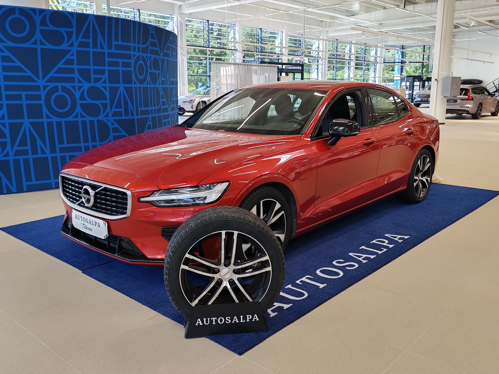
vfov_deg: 42.9
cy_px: 187
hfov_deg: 55.4
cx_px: 250
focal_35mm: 33
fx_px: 476
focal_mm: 6.12
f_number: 1.9
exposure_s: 1/100
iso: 100
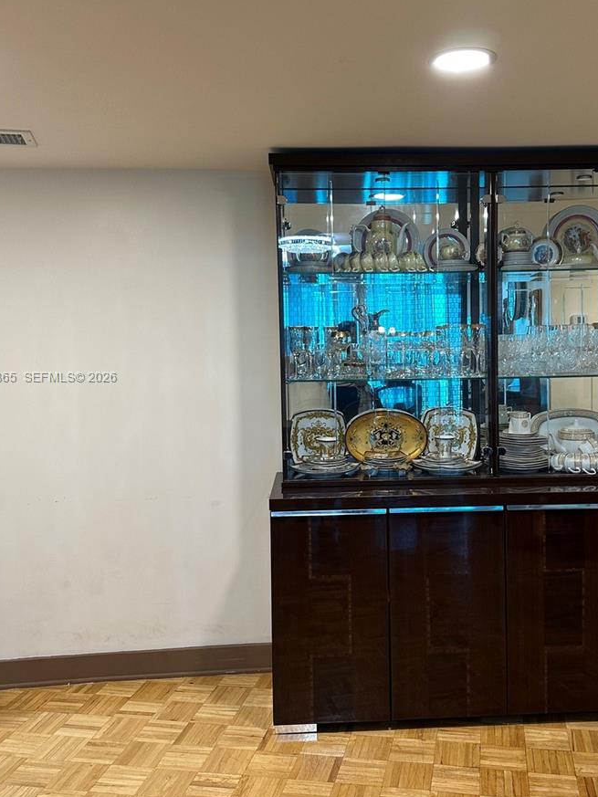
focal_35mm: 33
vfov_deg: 55.3
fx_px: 760
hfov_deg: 42.8
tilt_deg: -4.7
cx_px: 358
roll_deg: +0.5
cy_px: 378
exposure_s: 1/60
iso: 160
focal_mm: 6.86
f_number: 1.78
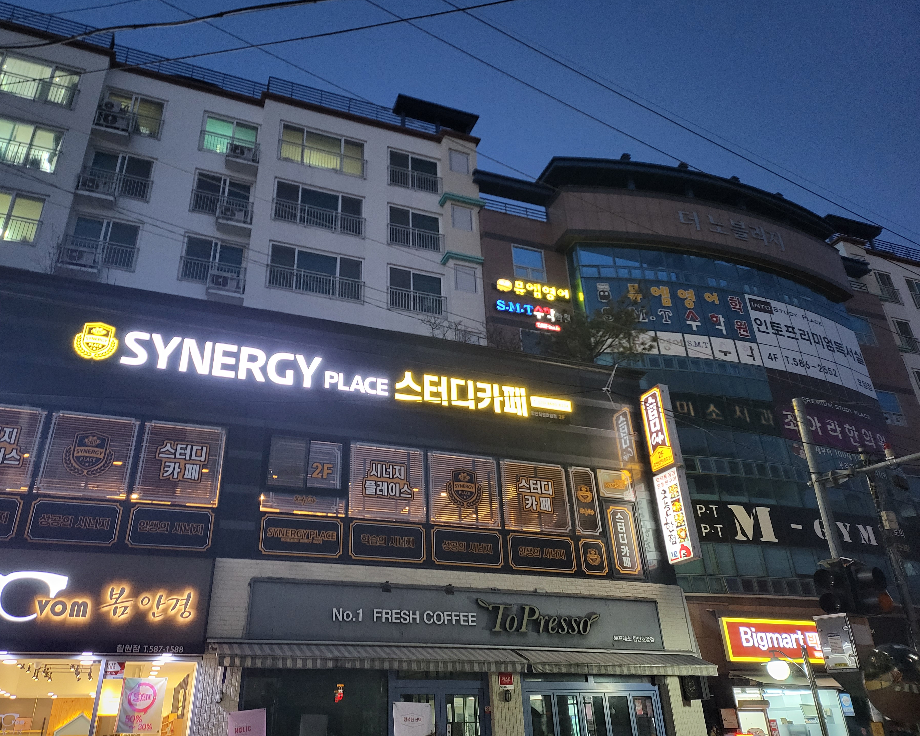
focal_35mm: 26
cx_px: 414
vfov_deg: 54.9
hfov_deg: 65.9
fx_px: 708
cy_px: 364
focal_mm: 5
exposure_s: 1/39
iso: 500
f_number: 1.8
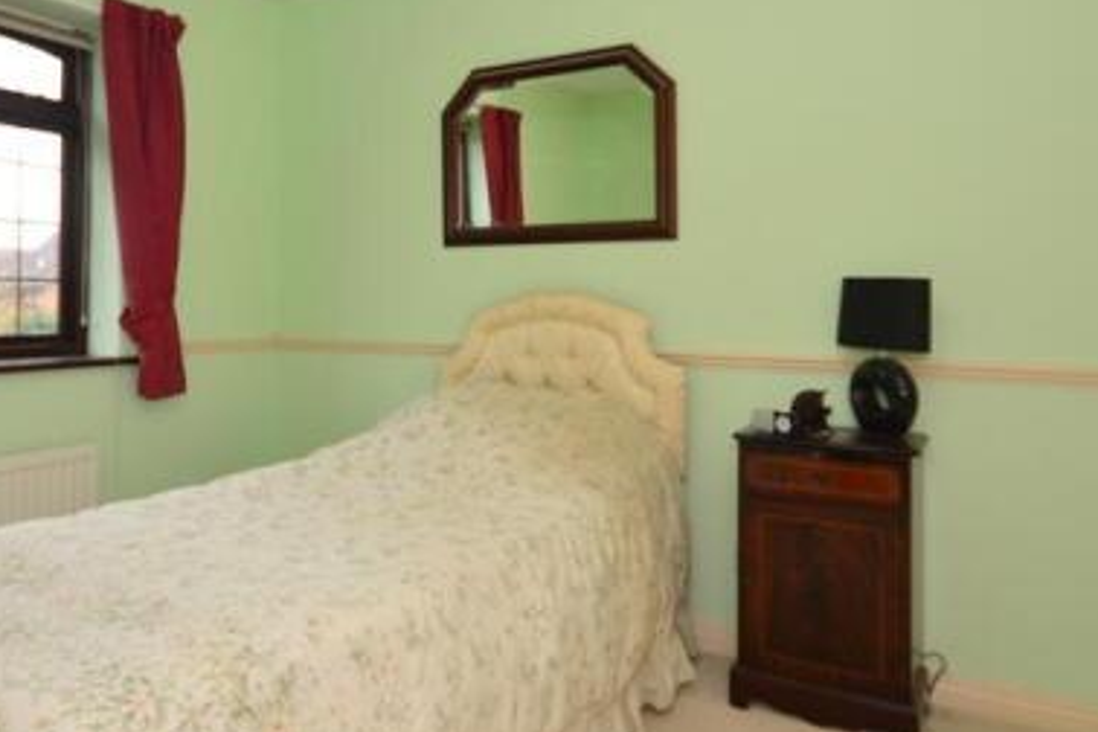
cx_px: 471
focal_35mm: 26
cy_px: 292
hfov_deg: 69.0
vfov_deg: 49.2
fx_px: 793
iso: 400
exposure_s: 1/80
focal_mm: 10
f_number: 5.6
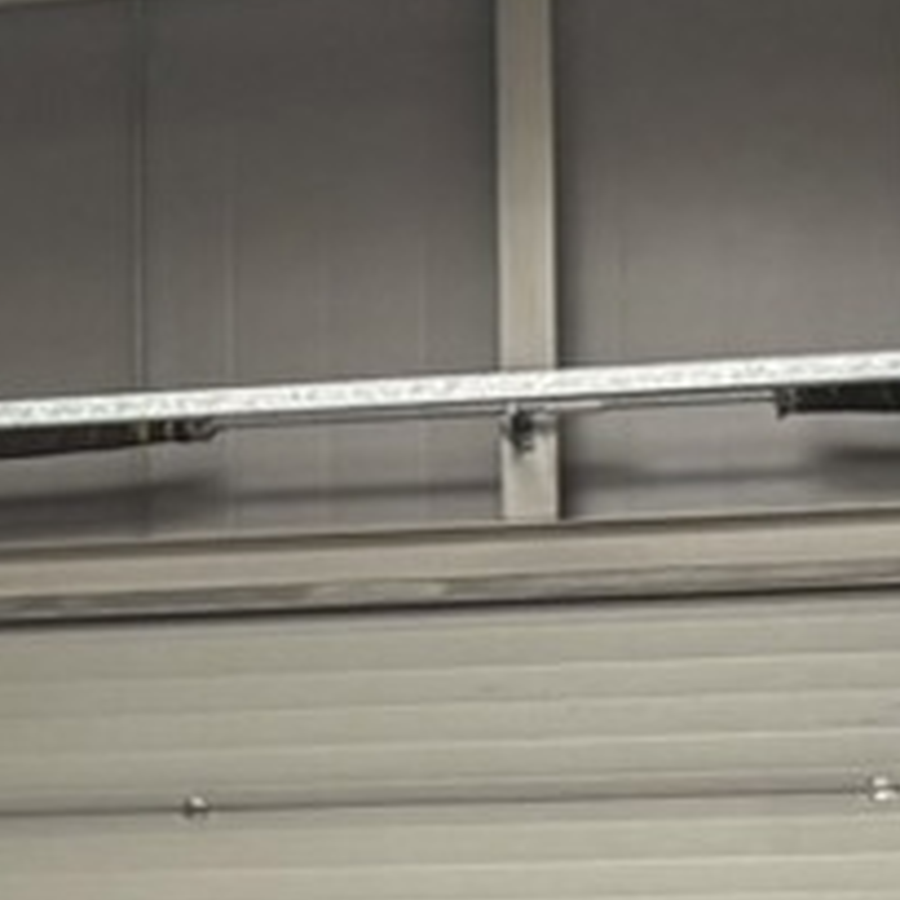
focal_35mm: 216
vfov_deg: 8.1
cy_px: 653
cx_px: -710
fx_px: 6354
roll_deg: +0.8
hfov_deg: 7.8
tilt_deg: +8.7
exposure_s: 1/65
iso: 125
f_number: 1.6
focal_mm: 5.96
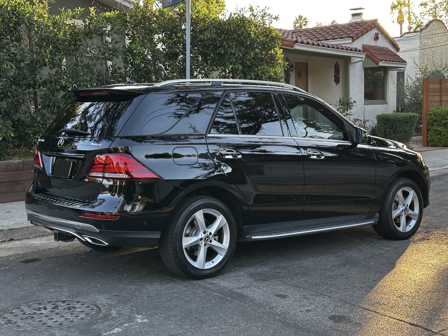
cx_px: 224
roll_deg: +1.8
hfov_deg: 39.7
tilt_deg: -3.8
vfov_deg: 30.3
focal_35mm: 48
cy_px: 168
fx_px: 621
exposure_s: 1/135
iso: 80
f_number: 1.78
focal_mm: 6.86
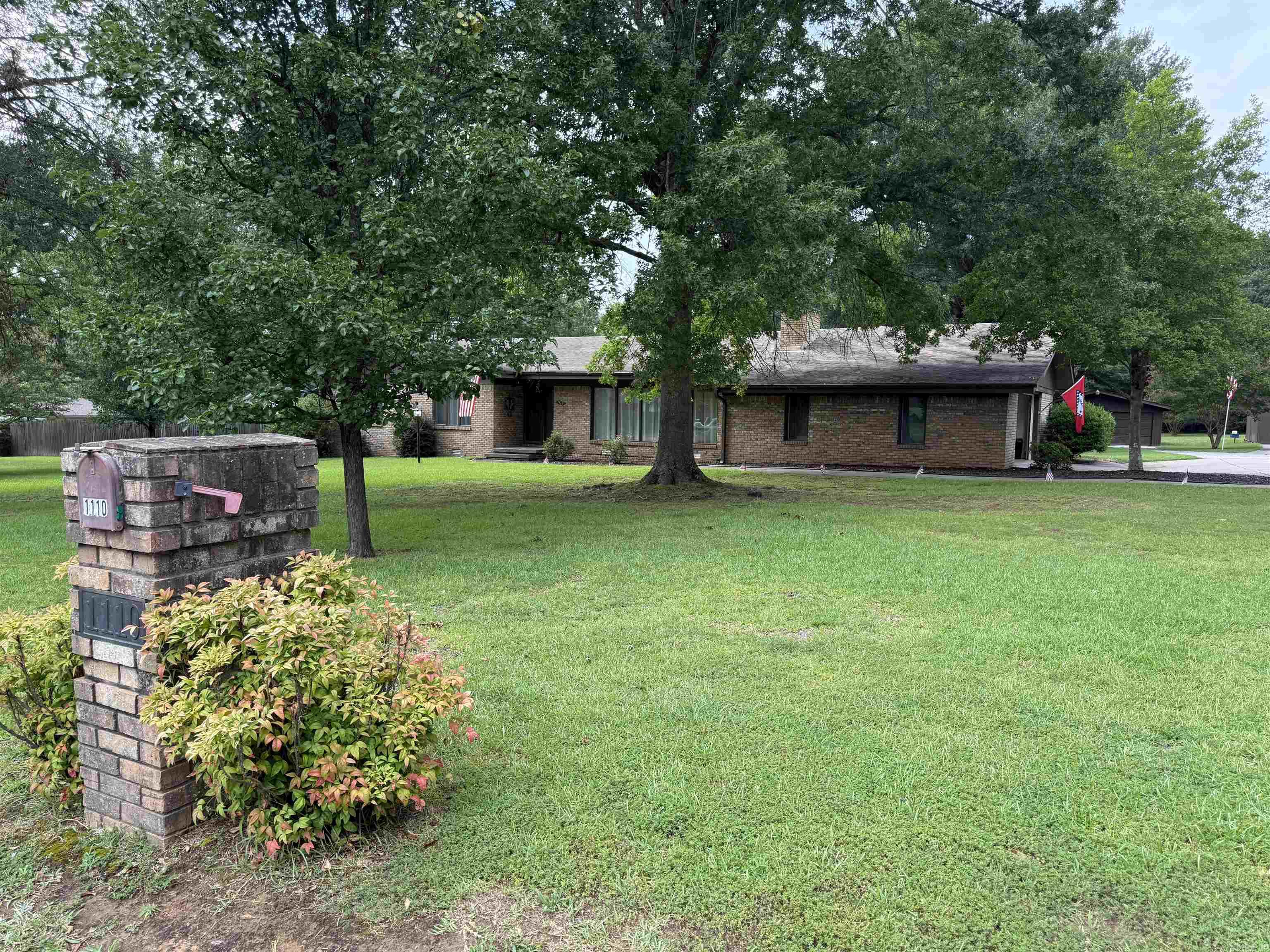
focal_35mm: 24
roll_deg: -1.2
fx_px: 881
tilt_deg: -3.6
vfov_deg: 56.8
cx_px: 635
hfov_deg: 71.6
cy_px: 476
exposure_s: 1/491
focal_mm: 6.76
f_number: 1.78
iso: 100
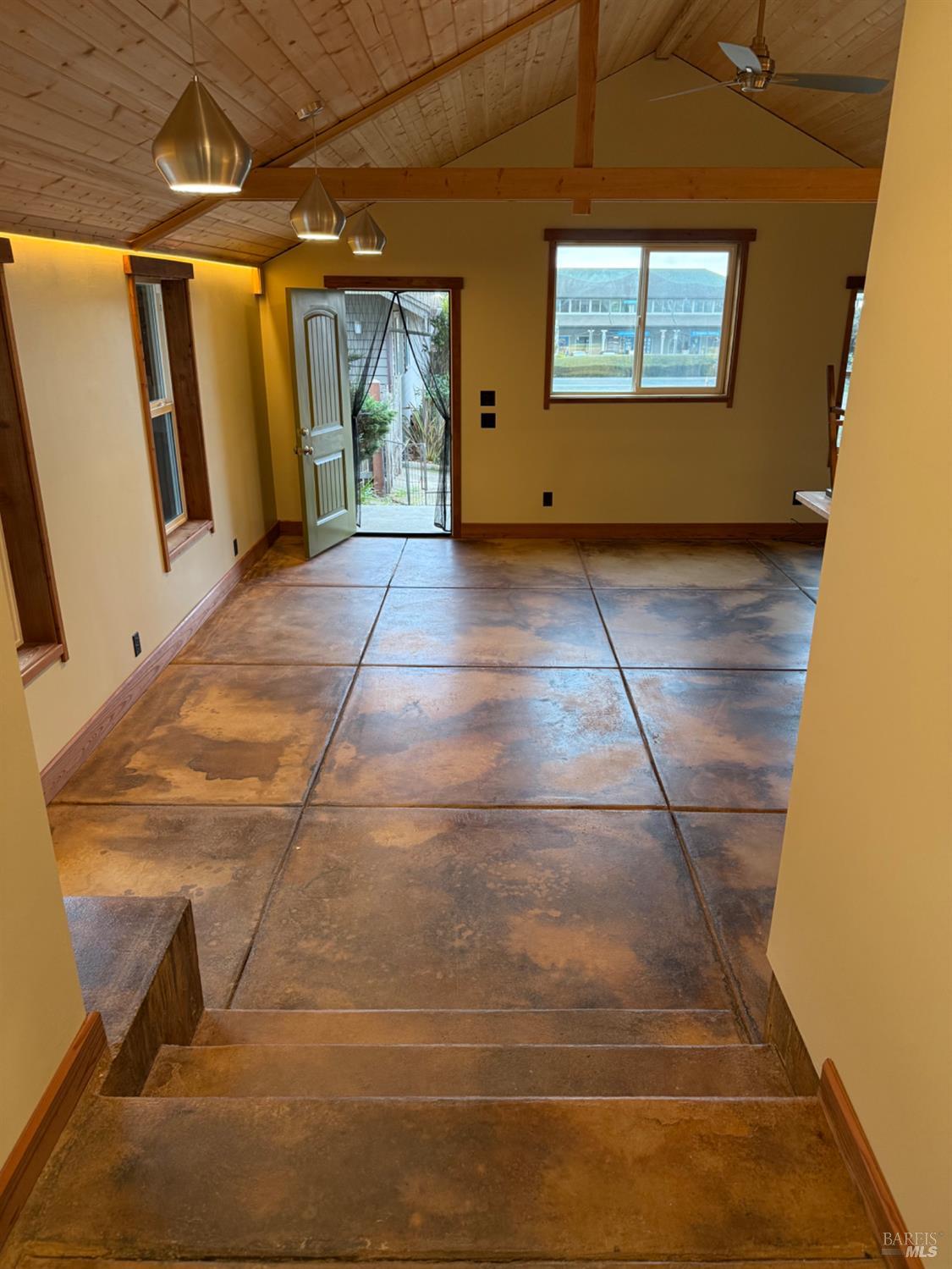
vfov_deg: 71.6
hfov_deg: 56.8
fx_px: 880
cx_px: 476
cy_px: 634
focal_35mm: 24
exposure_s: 1/120
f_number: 1.78
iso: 320
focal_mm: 6.76
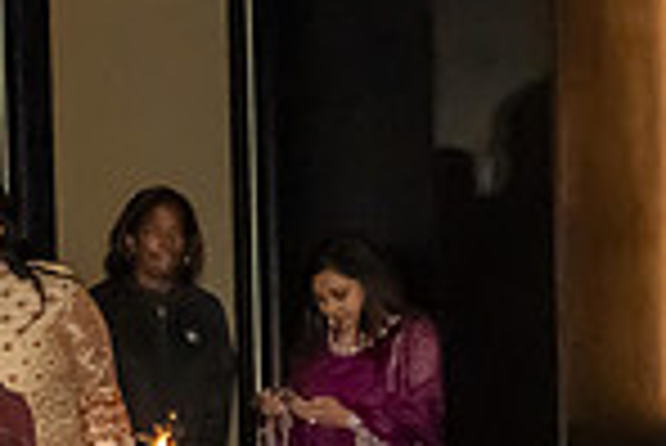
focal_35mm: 170
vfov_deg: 7.9
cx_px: -566
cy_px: 775
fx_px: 3148
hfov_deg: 11.2
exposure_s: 1/250
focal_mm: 26
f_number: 10
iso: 5000
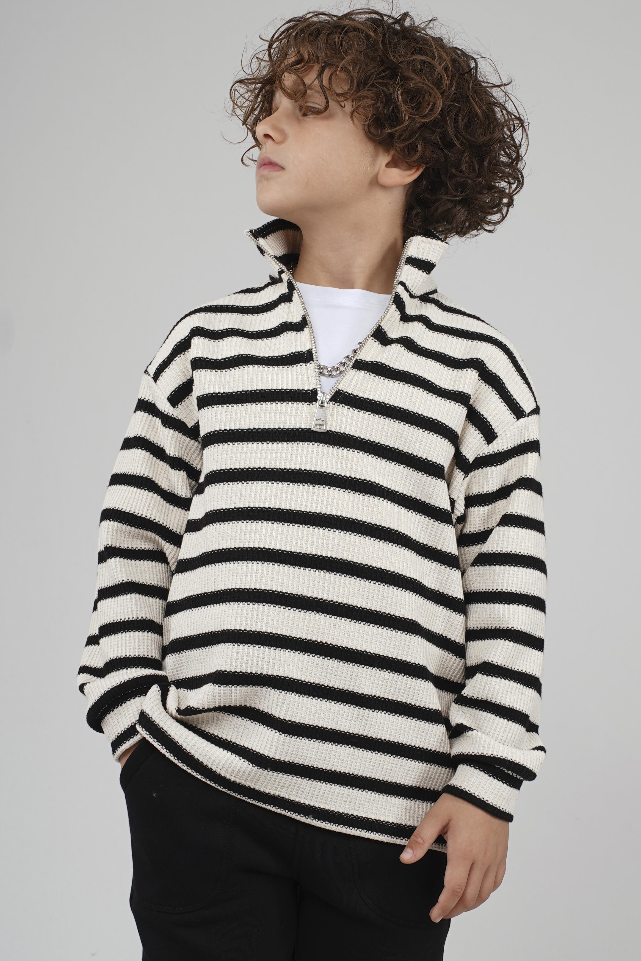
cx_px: 340
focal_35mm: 126
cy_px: 460
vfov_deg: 16.3
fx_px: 3366
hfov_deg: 10.9
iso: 64
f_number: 5
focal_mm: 75
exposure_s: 1/160
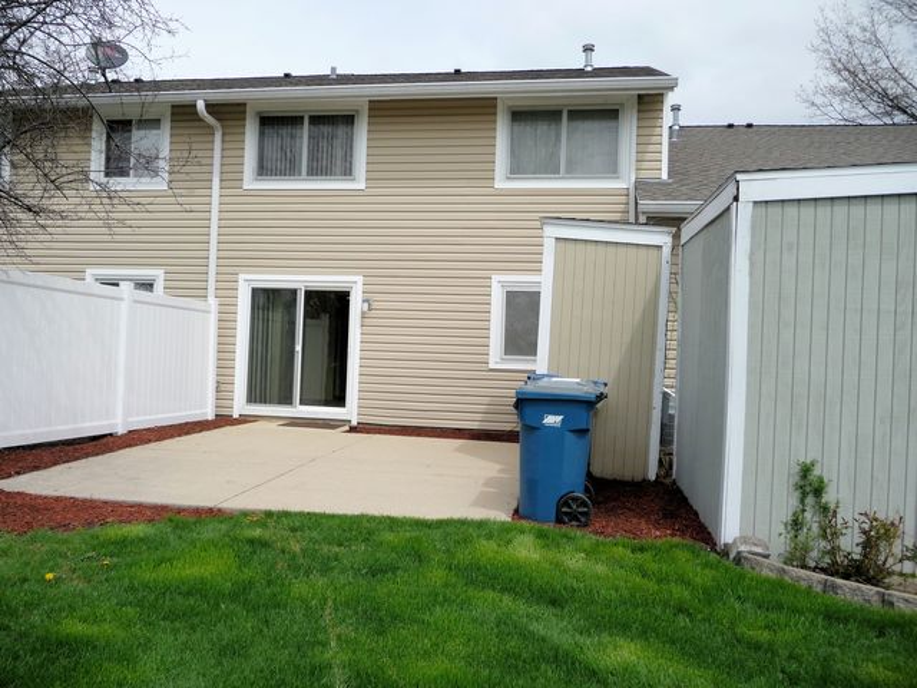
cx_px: 458
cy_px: 344
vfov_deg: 49.7
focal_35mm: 28
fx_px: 742
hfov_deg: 63.4
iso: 100
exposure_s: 1/1300
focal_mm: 4.7
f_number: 3.3
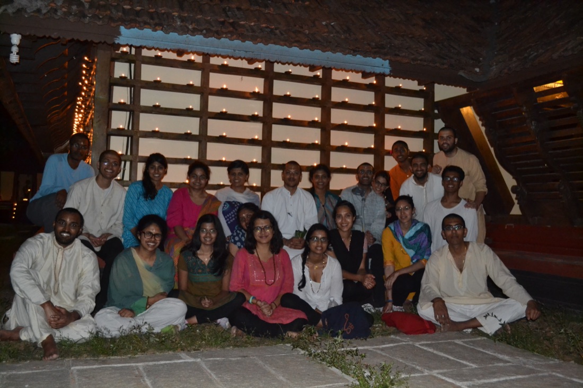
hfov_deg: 57.2
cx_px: 292
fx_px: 534
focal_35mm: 33
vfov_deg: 40.0
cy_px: 194
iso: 3200
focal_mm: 22
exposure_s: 1/60
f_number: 4
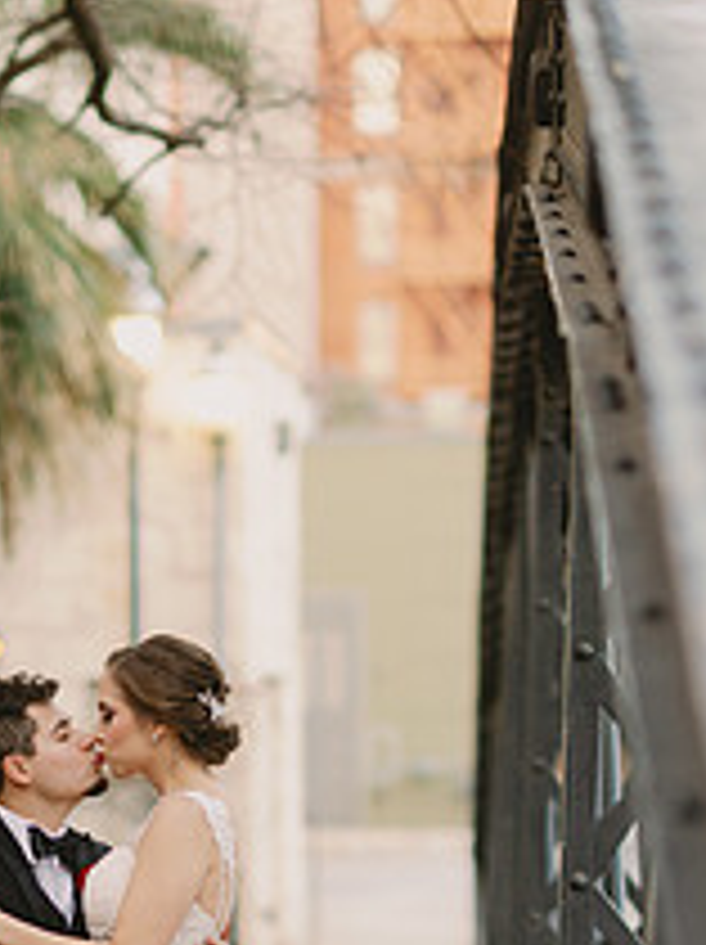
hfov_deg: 8.4
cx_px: 106
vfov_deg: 11.2
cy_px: 918
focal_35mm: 175
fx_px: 4769
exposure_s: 1/400
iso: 500
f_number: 2.2
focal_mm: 85
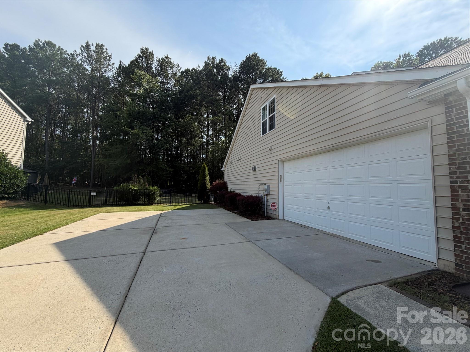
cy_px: 176
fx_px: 190
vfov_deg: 85.7
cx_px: 235
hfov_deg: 102.1
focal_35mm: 14
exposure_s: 1/770
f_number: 2.2
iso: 32
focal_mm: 2.22
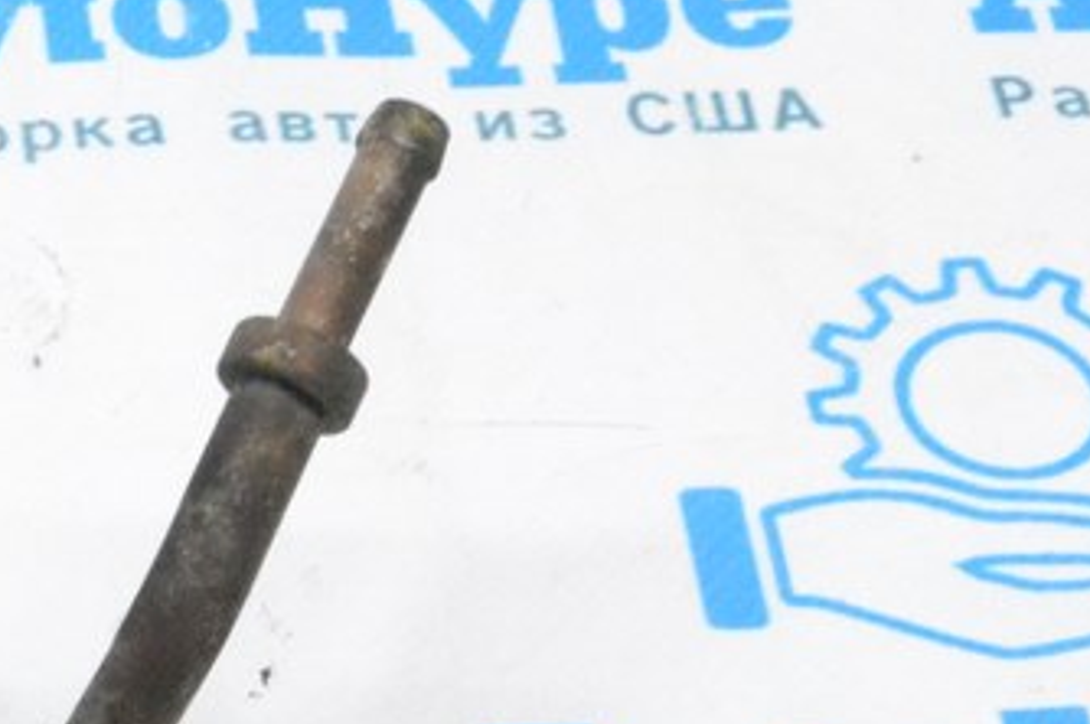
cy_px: 520
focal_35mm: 175
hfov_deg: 11.3
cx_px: -565
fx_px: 5293
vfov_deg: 7.8
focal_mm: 38
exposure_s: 1/50
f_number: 18
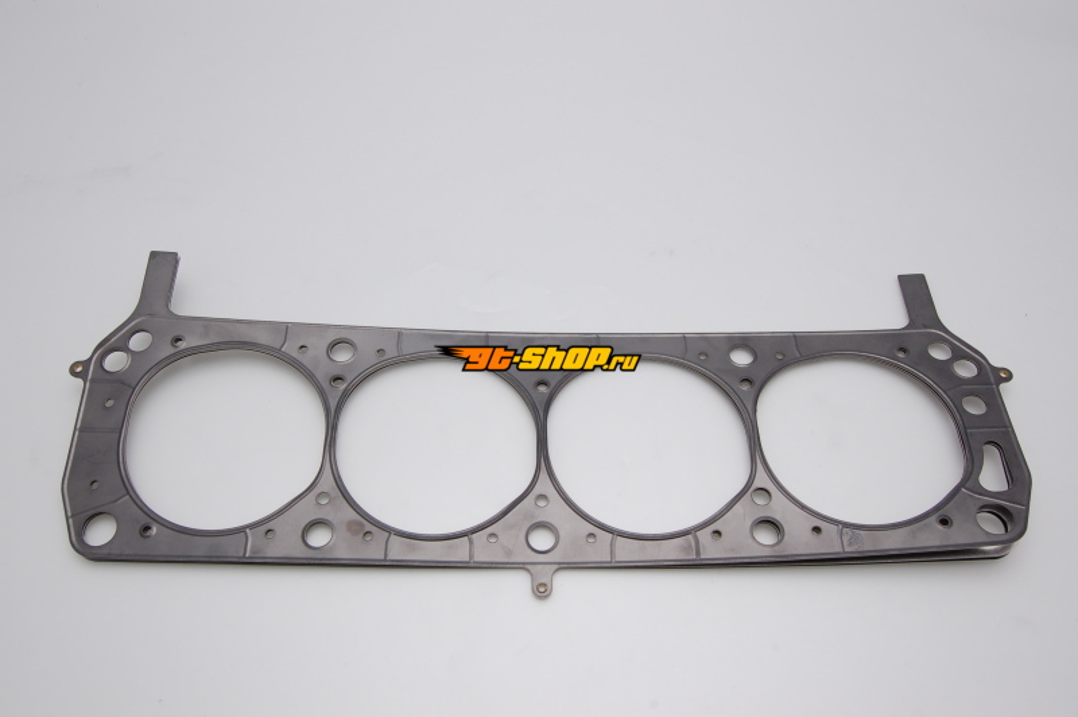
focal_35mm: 33
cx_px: 539
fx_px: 987
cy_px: 358
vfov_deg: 39.9
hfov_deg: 57.3
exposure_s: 1/125
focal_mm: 22
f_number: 11
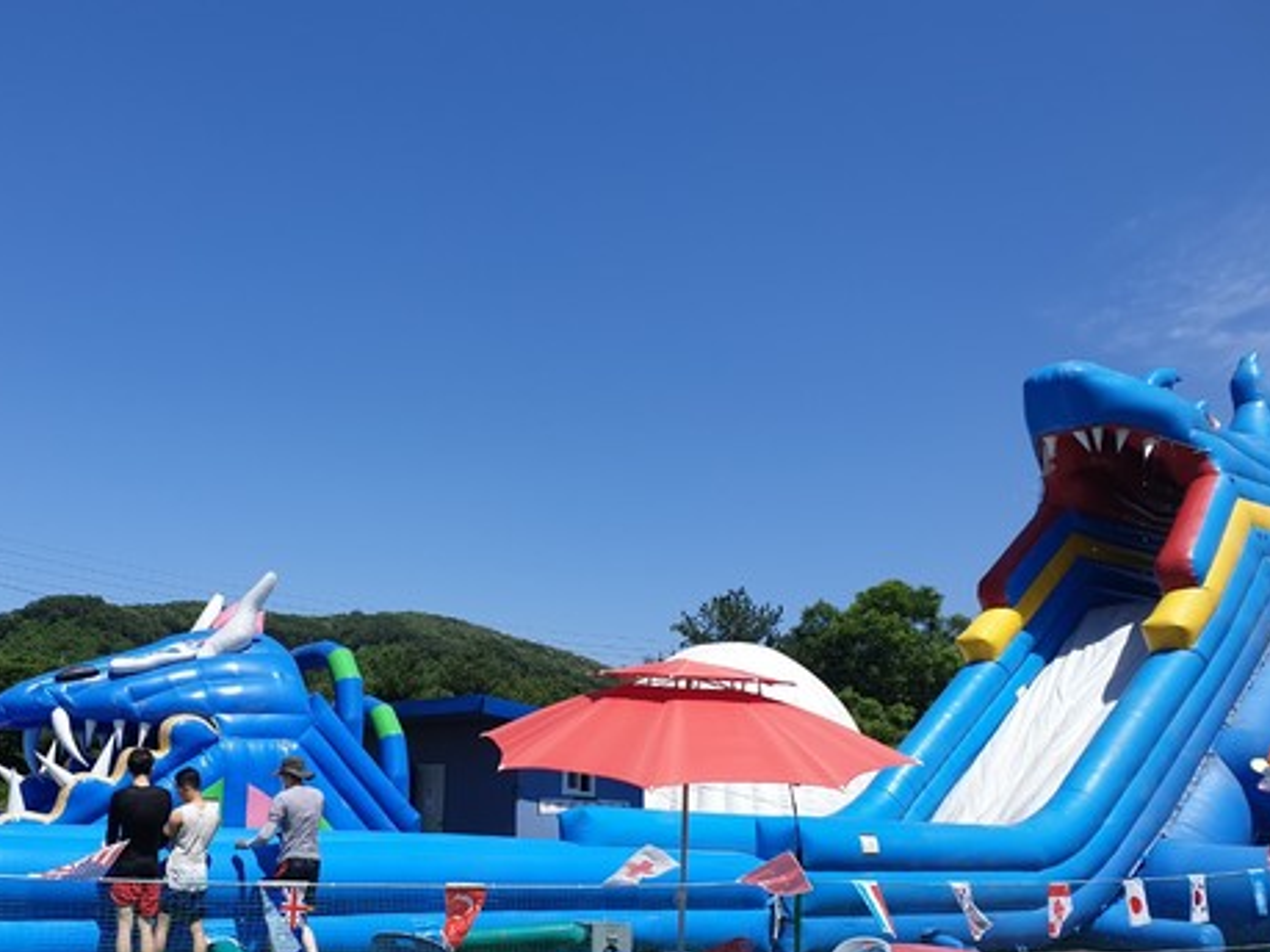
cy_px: 548
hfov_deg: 53.2
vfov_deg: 41.7
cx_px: 457
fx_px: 1247
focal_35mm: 34
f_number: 2.4
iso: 50
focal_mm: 4.3
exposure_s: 1/2000
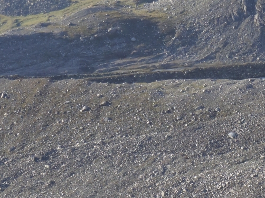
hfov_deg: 9.0
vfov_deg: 6.8
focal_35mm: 218
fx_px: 1668
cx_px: 281
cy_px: 204
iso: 100
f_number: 5.1
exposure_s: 1/160
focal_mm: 18.2
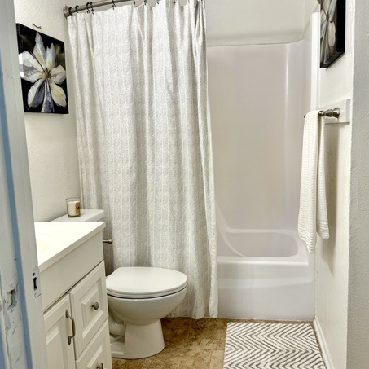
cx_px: 218
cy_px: 180
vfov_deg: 54.0
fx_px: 362
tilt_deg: -7.4
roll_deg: +1.7
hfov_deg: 53.7
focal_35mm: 30
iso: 64
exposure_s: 1/120
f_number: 1.78
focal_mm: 6.76
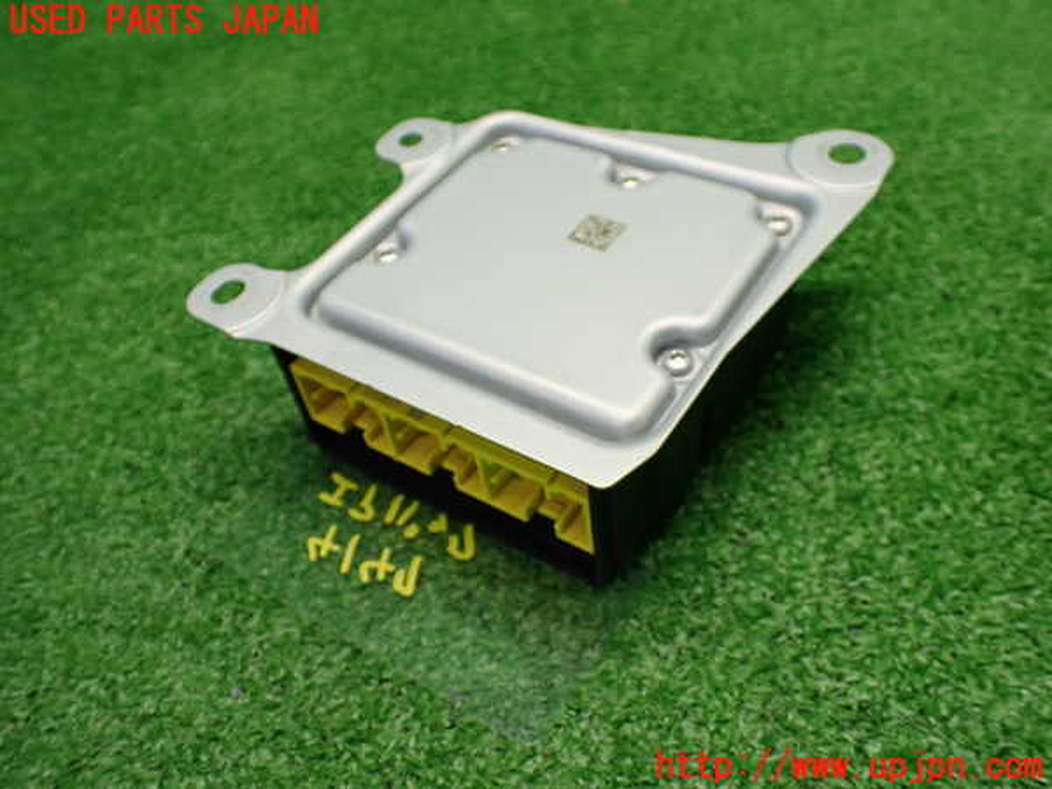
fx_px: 912
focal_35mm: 30
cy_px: 394
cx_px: 526
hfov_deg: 60.0
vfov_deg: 46.8
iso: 320
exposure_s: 1/125
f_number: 2.3
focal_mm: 5.4
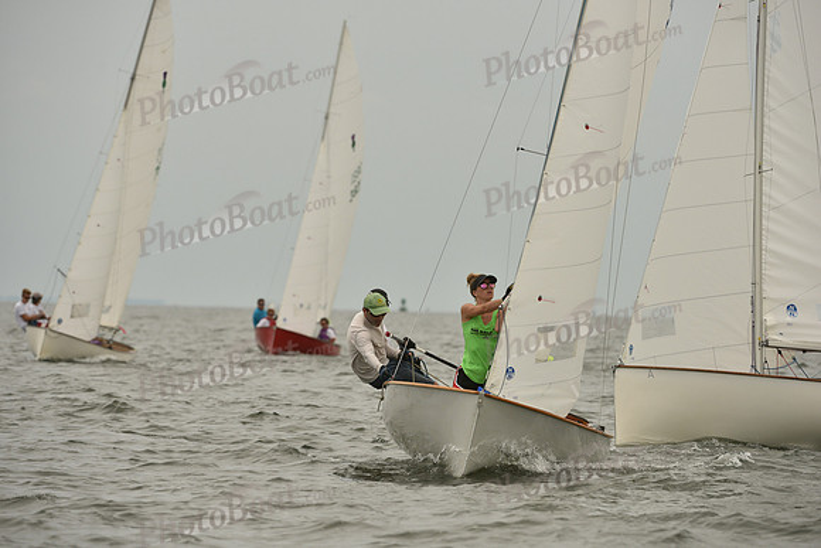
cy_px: 274
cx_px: 410
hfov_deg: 6.1
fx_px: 7755
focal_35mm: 340
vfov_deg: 4.0
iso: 320
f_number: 7.1
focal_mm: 340
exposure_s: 1/1250
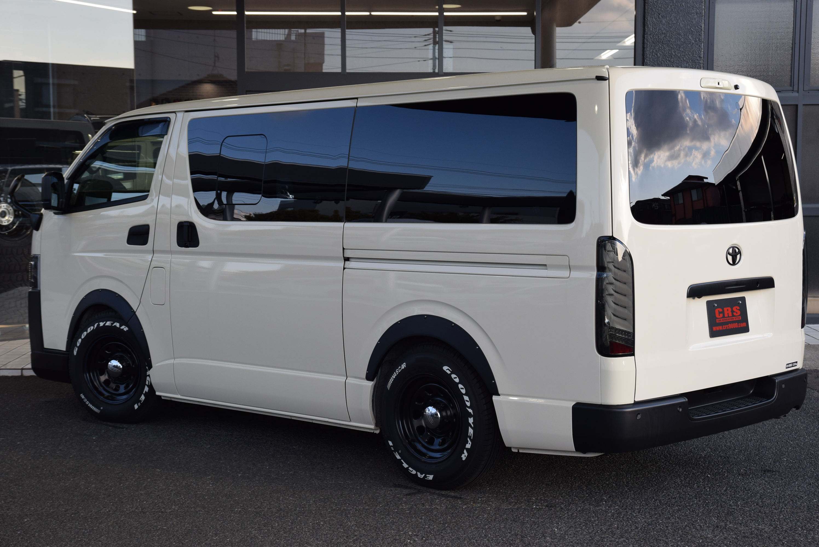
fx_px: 1298
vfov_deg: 23.8
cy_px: 274
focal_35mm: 57
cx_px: 410
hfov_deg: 35.0
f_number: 8
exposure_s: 1/250
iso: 280
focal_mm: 38
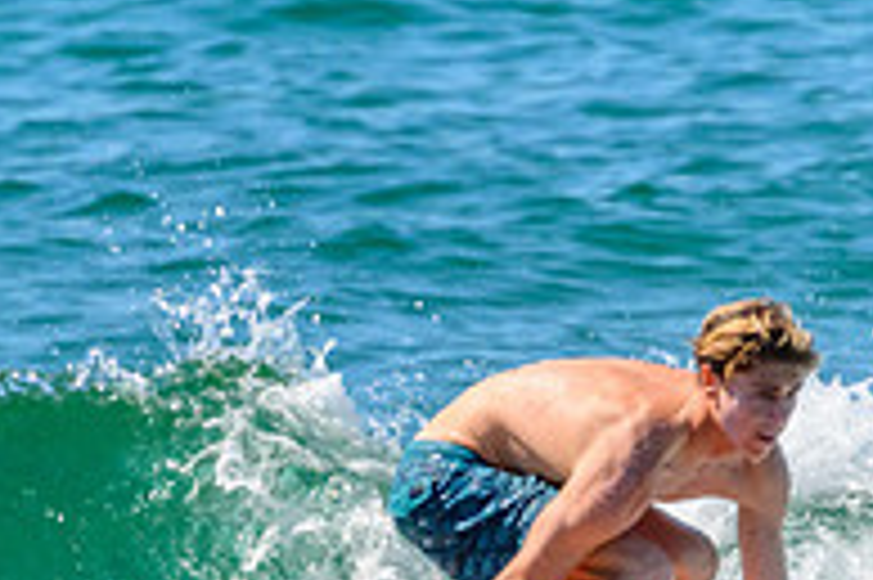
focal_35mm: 3293
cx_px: 636
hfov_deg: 0.6
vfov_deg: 0.4
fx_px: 79786
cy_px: 692
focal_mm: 800
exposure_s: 1/2000
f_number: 11
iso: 1600
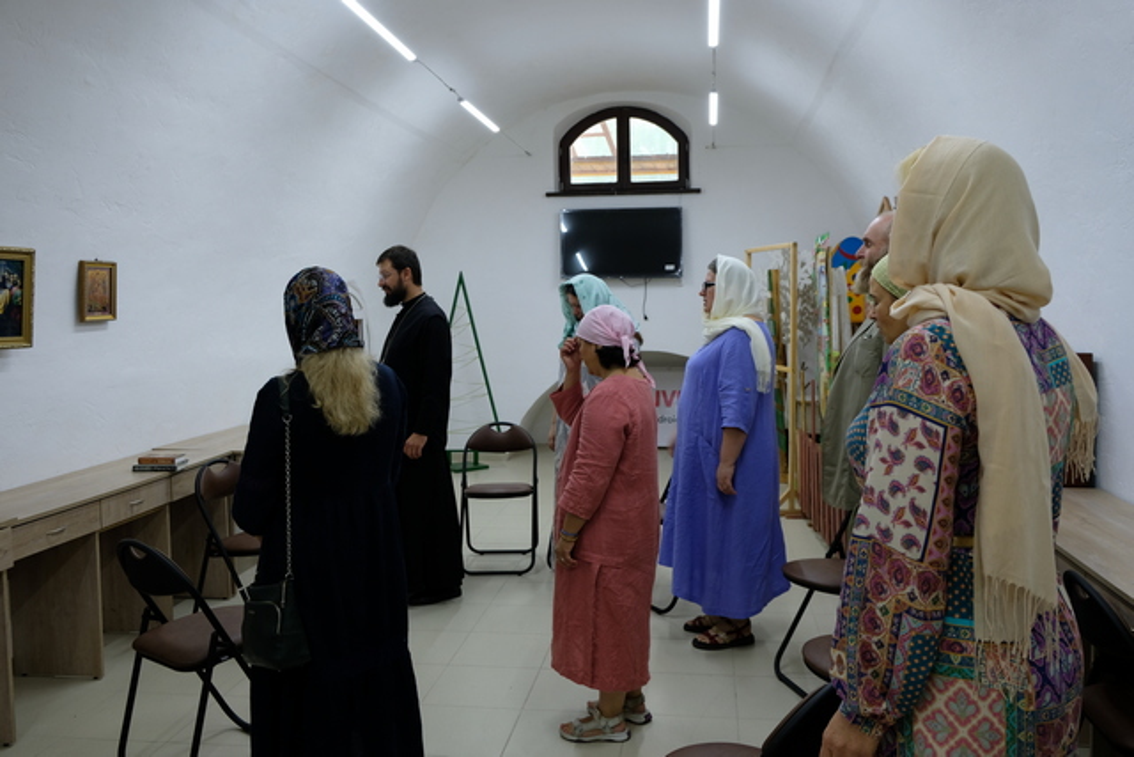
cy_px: 378
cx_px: 567
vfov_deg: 45.0
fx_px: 914
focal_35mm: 29
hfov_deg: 63.6
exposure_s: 1/42
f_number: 4
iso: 400
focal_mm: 19.6
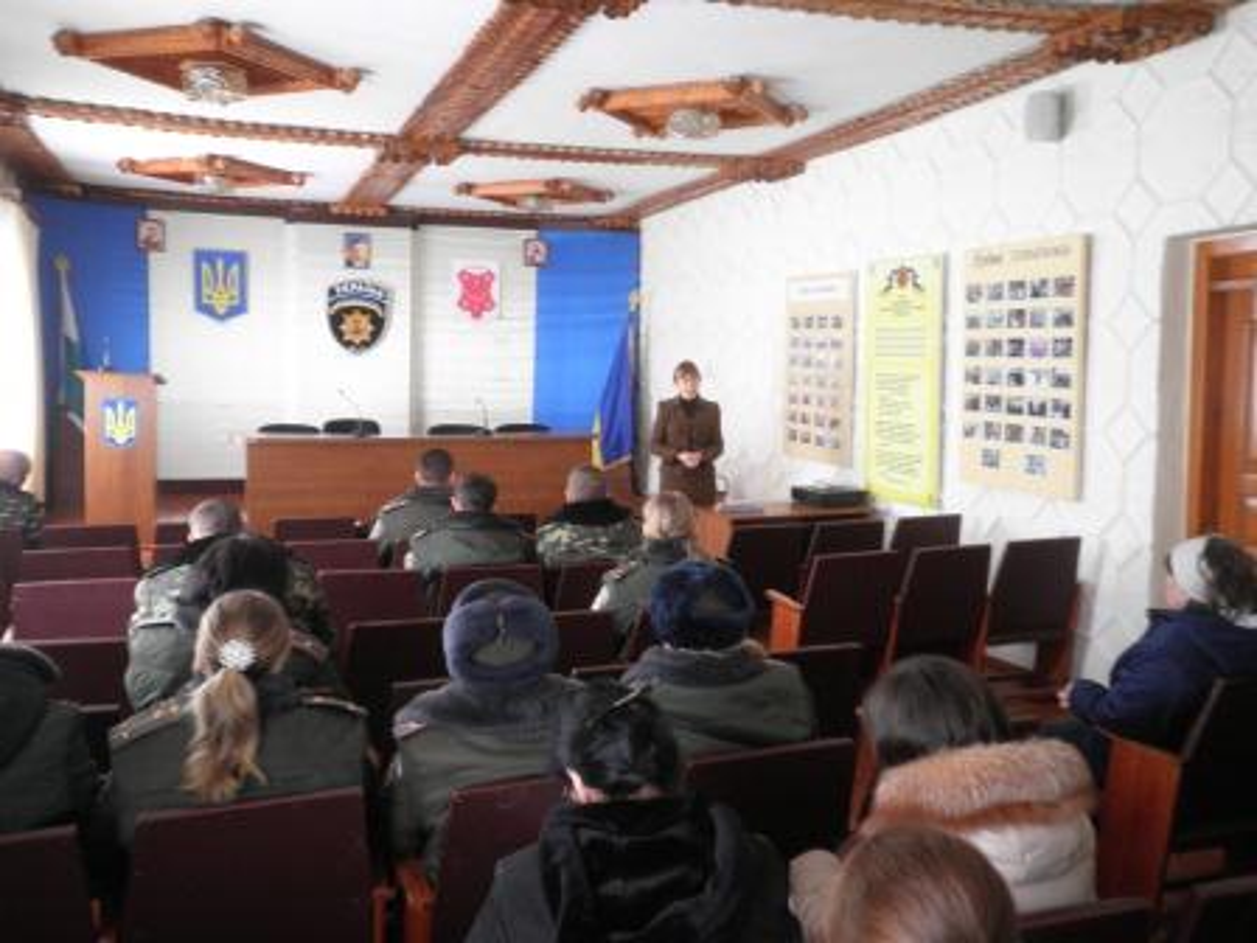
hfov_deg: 58.4
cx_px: 628
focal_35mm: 31
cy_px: 472
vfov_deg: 45.4
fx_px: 1126
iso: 160
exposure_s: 1/10
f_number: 2.8
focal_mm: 5.5
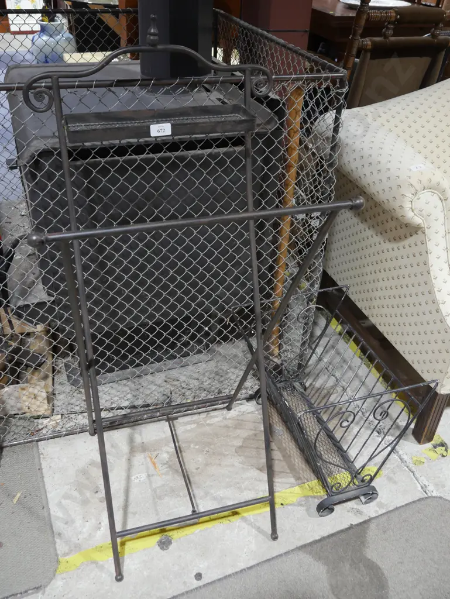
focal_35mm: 32
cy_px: 300
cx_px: 225
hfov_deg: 44.2
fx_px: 554
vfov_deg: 56.8
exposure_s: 1/60
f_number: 4
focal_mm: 16
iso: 640
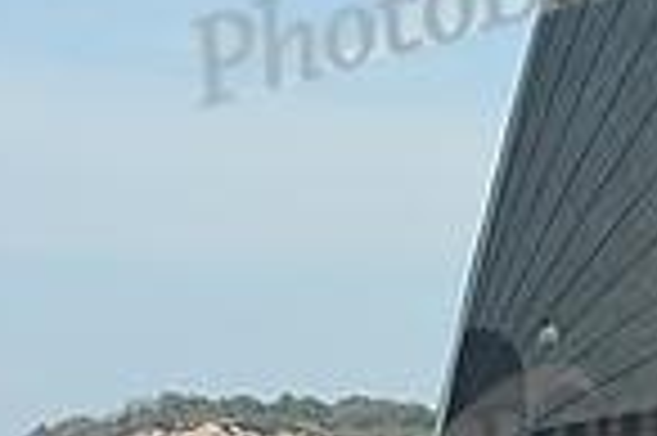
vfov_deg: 3.5
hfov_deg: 5.2
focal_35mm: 390
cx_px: 1062
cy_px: 160
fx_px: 7109
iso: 320
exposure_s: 1/1000
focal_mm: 98
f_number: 7.1
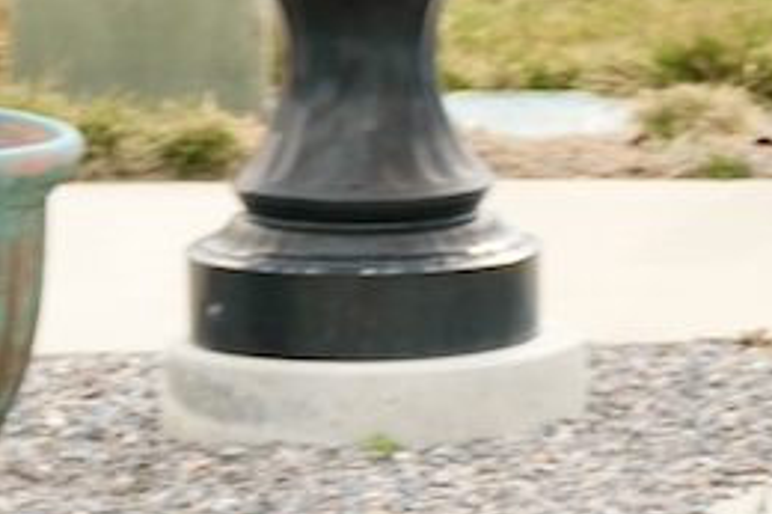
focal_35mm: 346
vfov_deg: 3.9
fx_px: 7415
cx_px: 1636
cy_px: 939
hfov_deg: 5.8
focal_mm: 50
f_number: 5
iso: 125
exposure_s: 1/200
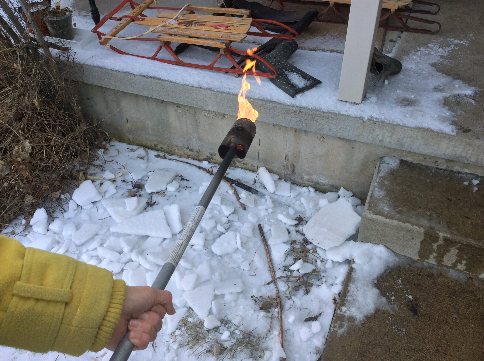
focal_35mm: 33
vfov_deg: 42.8
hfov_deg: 55.4
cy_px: 180
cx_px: 242
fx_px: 461
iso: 32
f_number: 2.4
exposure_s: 1/424
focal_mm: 3.3
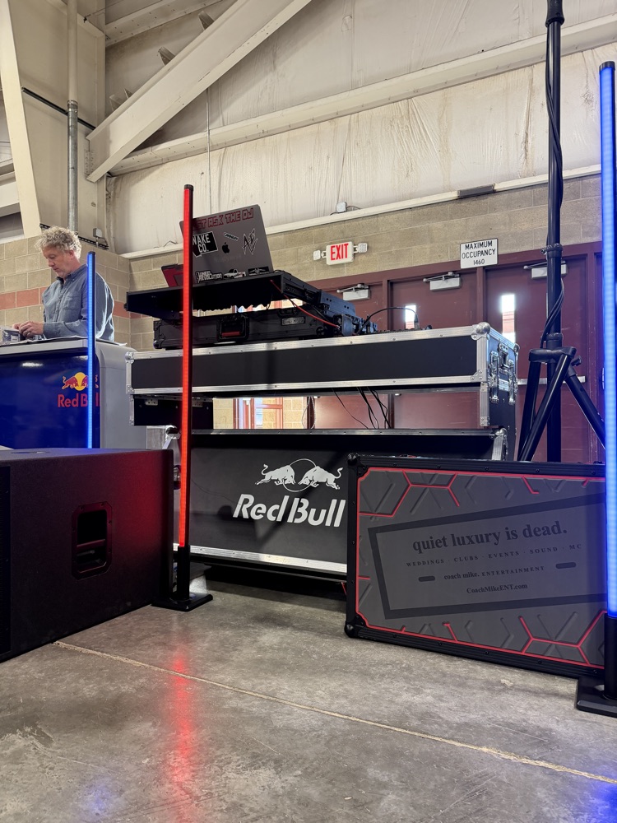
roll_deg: +0.5
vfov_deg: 71.6
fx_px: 570
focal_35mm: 24
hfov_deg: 56.8
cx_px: 308
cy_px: 412
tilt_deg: +0.4
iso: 200
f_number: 1.78
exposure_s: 1/60
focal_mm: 6.76
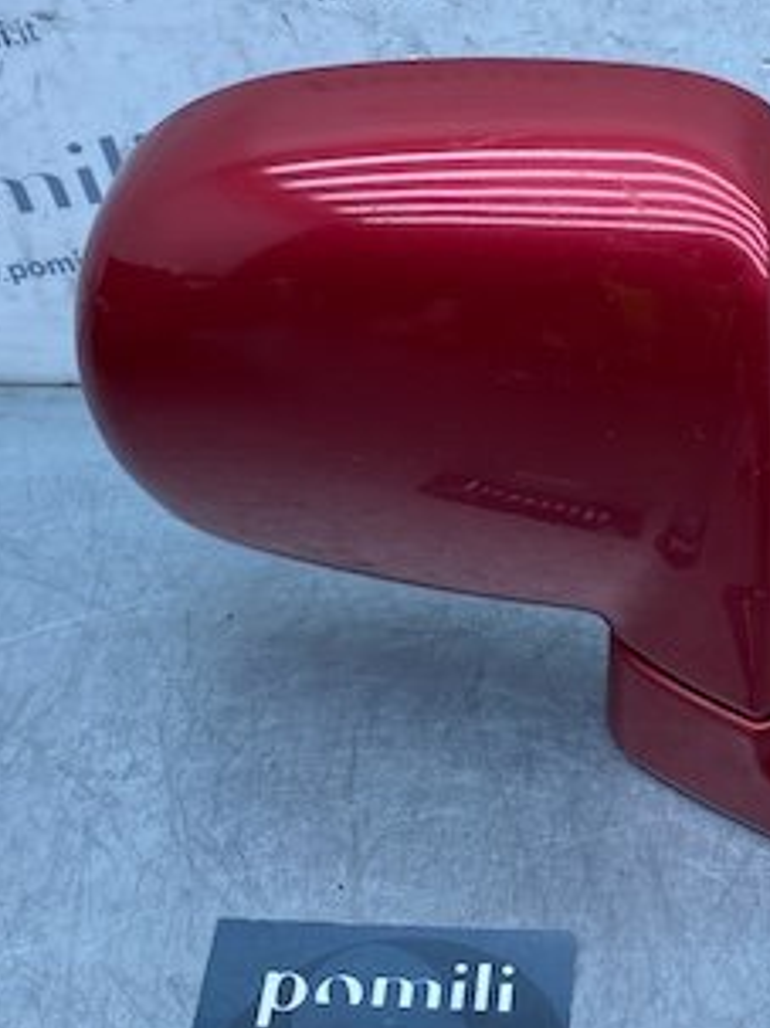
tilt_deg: -41.8
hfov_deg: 26.0
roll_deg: -2.3
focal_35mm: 55
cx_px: 624
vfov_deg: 34.9
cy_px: 475
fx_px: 1632
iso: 32
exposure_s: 1/719
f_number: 1.8
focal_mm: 4.25
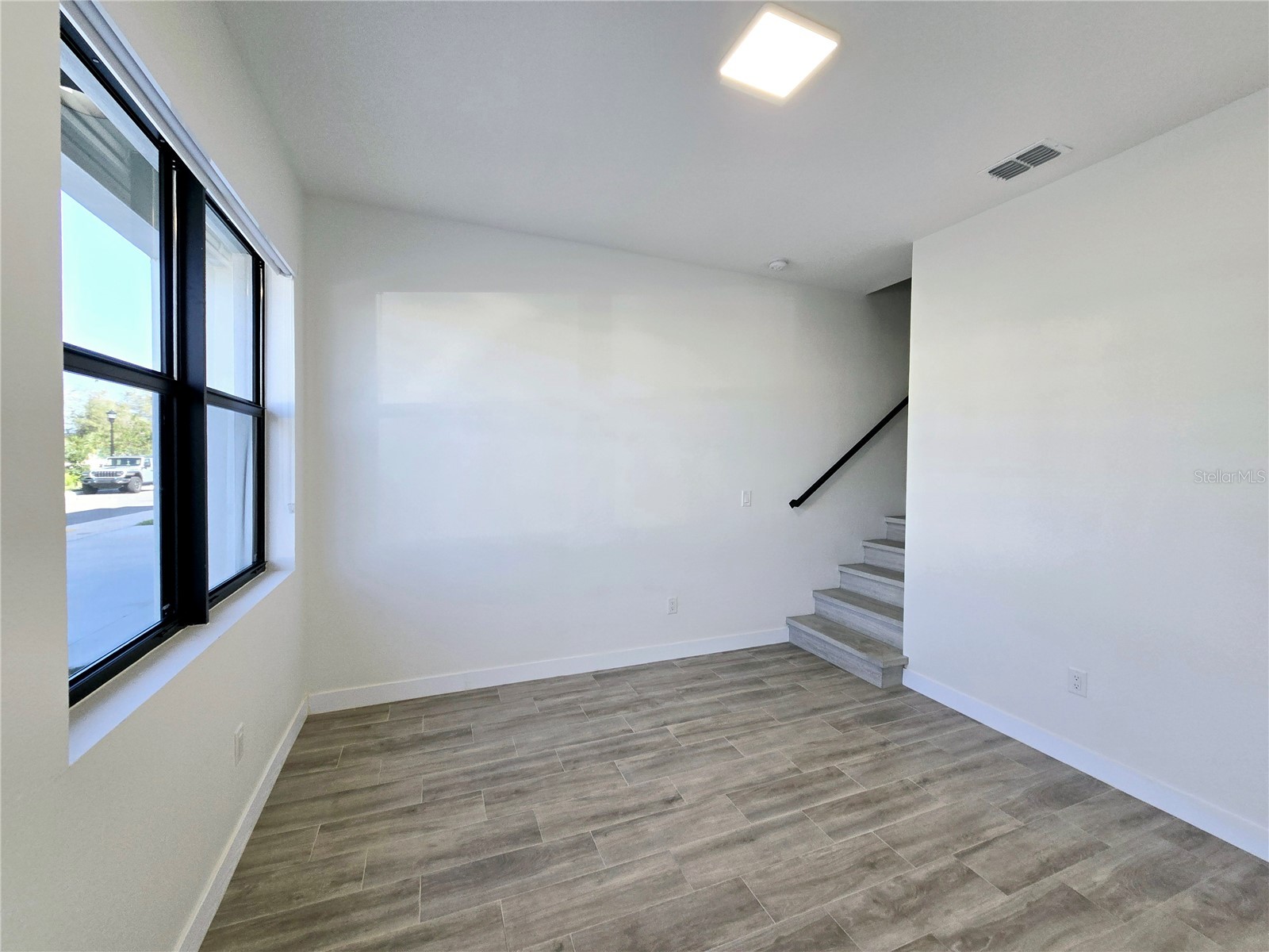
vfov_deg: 89.9
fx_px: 477
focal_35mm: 13
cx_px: 634
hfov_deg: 106.2
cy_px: 476
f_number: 2.2
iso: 80
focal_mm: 2.2
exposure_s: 1/120
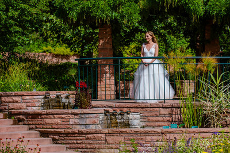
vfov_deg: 9.1
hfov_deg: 13.7
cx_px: 123
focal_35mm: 150
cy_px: 62
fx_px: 960
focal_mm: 125
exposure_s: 1/800
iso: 200
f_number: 6.3
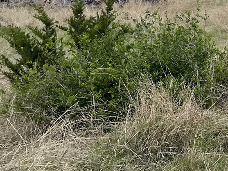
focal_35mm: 92
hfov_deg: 17.7
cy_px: -9
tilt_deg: -5.1
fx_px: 606
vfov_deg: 15.7
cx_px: 394
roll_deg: -3.5
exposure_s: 1/4902
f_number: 1.6
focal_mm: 5.1
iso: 32
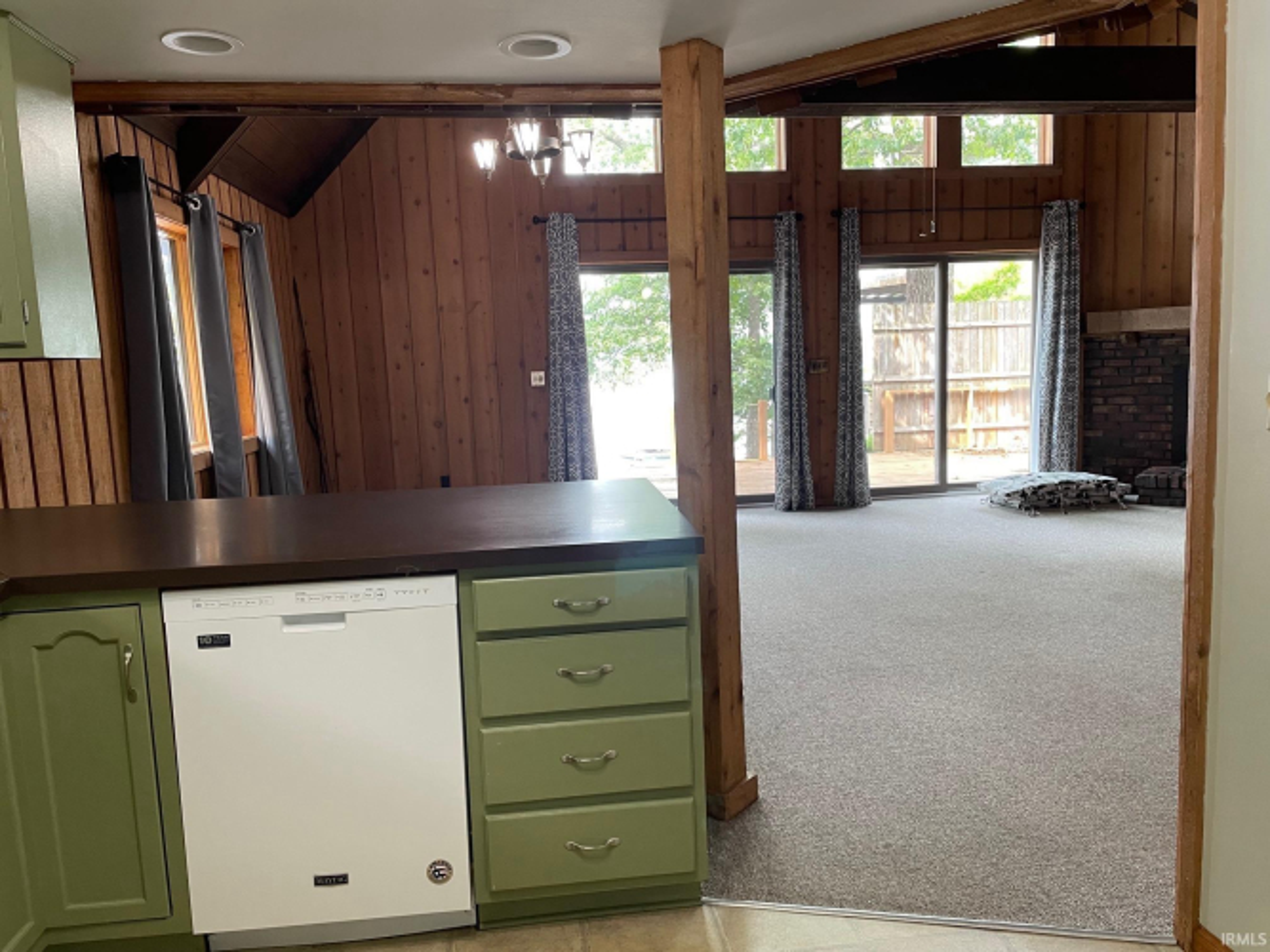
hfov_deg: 67.3
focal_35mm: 26
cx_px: 635
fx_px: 954
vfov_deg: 53.0
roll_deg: +2.6
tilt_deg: -8.0
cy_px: 476
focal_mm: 4.2
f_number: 1.6
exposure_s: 1/60
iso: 160
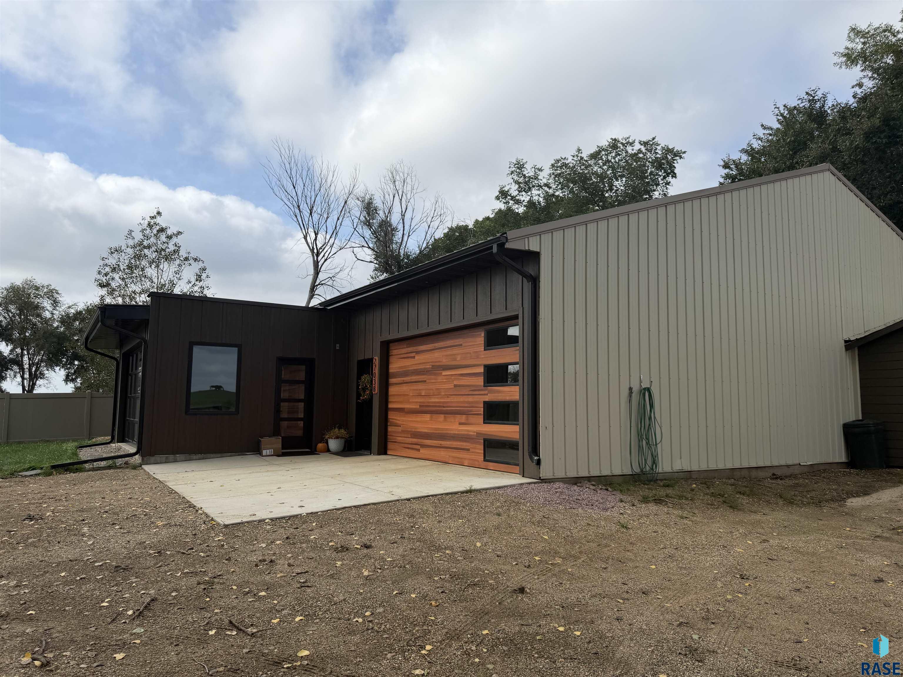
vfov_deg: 56.8
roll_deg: -0.3
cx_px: 452
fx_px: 626
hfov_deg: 71.6
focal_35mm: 24
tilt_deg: +6.4
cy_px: 338
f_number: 1.78
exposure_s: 1/5319
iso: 80
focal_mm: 6.76
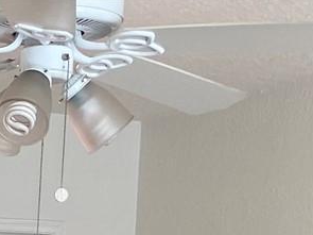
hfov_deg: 13.0
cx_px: -206
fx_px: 1274
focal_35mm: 141
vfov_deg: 9.0
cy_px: 635
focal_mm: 4.25
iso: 80
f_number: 1.8
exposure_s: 1/121
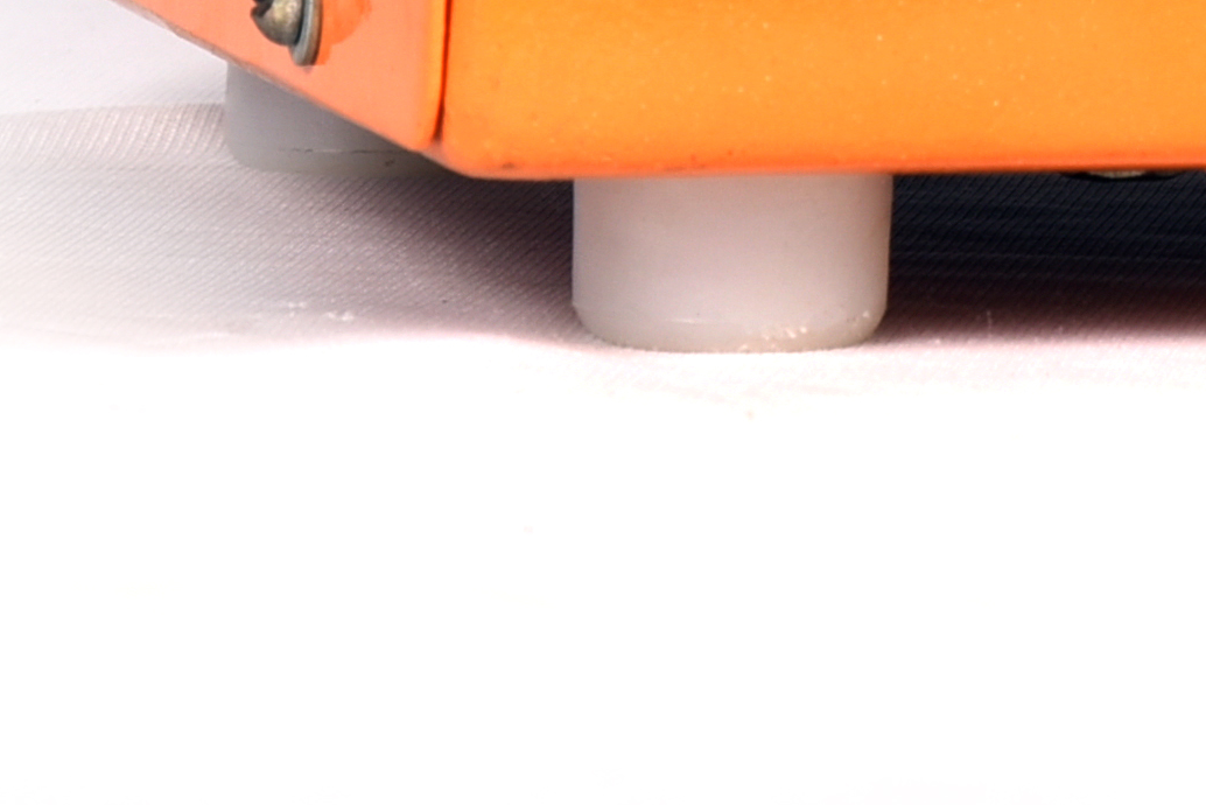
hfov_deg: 4.5
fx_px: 15212
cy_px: -1454
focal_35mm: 454
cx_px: 2255
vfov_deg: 3.0
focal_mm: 78
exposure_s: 1/160
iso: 100
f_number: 10
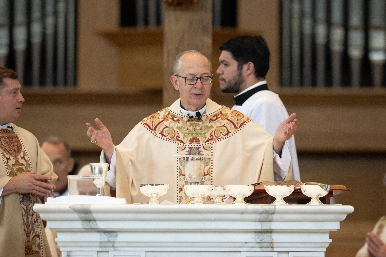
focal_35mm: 400
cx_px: 193
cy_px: 128
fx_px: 4289
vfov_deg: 3.4
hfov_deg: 5.2
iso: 5000
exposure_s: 1/640
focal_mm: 400
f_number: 3.5
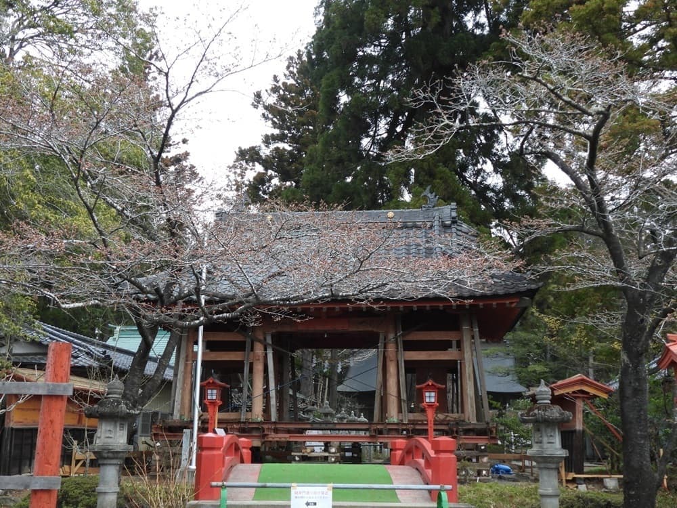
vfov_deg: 36.0
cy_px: 254
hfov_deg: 46.8
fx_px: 782
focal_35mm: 40
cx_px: 338
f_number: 3.2
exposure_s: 1/320
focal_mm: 7.1
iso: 100
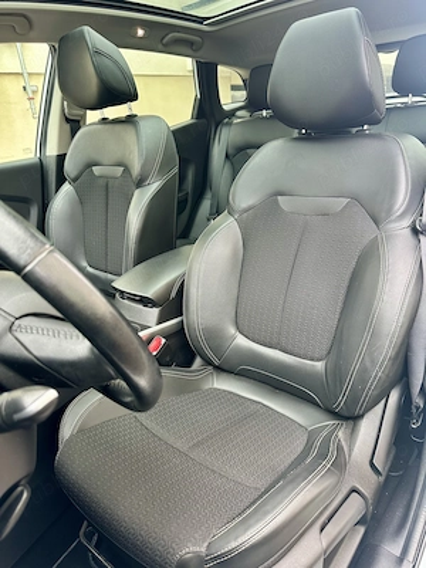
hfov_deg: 56.8
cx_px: 213
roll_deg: +3.2
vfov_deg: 71.6
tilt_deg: -22.1
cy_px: 284
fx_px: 394
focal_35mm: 24
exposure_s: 1/121
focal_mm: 6.86
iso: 125
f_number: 1.78
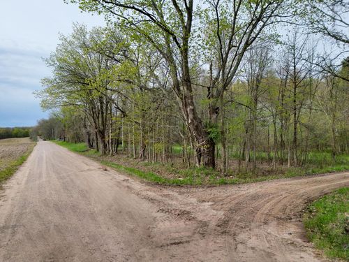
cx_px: 174
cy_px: 131
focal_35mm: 24
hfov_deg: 71.6
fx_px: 242
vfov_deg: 56.8
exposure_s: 1/4000
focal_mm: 6.72
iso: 300
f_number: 1.7
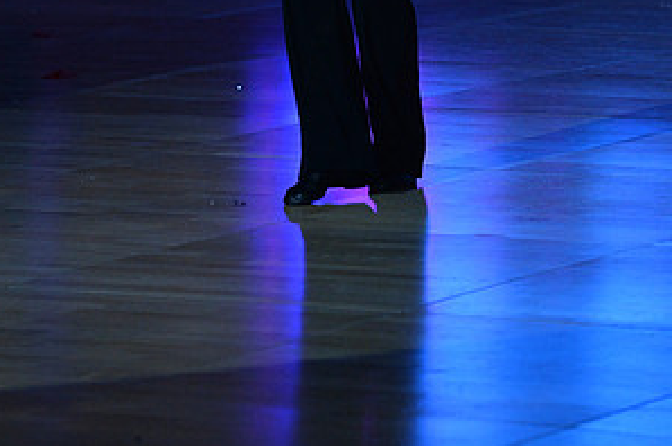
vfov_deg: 4.7
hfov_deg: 7.1
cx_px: 348
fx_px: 5445
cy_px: -133
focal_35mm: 292
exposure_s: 1/250
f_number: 4
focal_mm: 150
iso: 2000
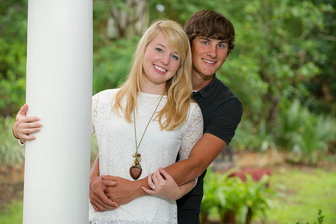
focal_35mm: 125
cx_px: 168
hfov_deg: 16.4
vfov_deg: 11.0
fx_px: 1166
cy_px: 112
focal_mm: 125
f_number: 4
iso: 640
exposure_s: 1/250
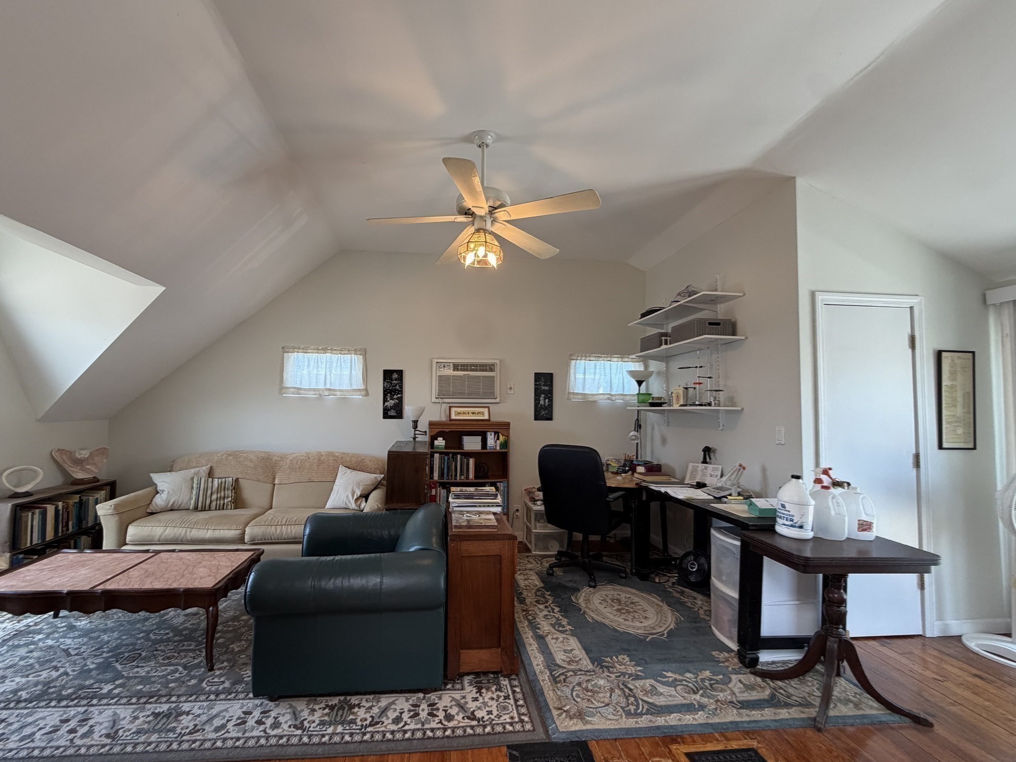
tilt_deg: +2.5
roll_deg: +0.2
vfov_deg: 81.7
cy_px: 395
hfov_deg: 98.0
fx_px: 440
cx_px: 475
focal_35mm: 15
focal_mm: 2.22
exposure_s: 1/120
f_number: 2.2
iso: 200
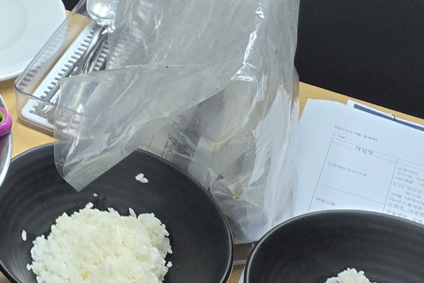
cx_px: -242
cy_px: -360
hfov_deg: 17.2
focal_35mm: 105
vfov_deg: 11.2
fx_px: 1237
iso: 100
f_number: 1.8
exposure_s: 1/120
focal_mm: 5.4
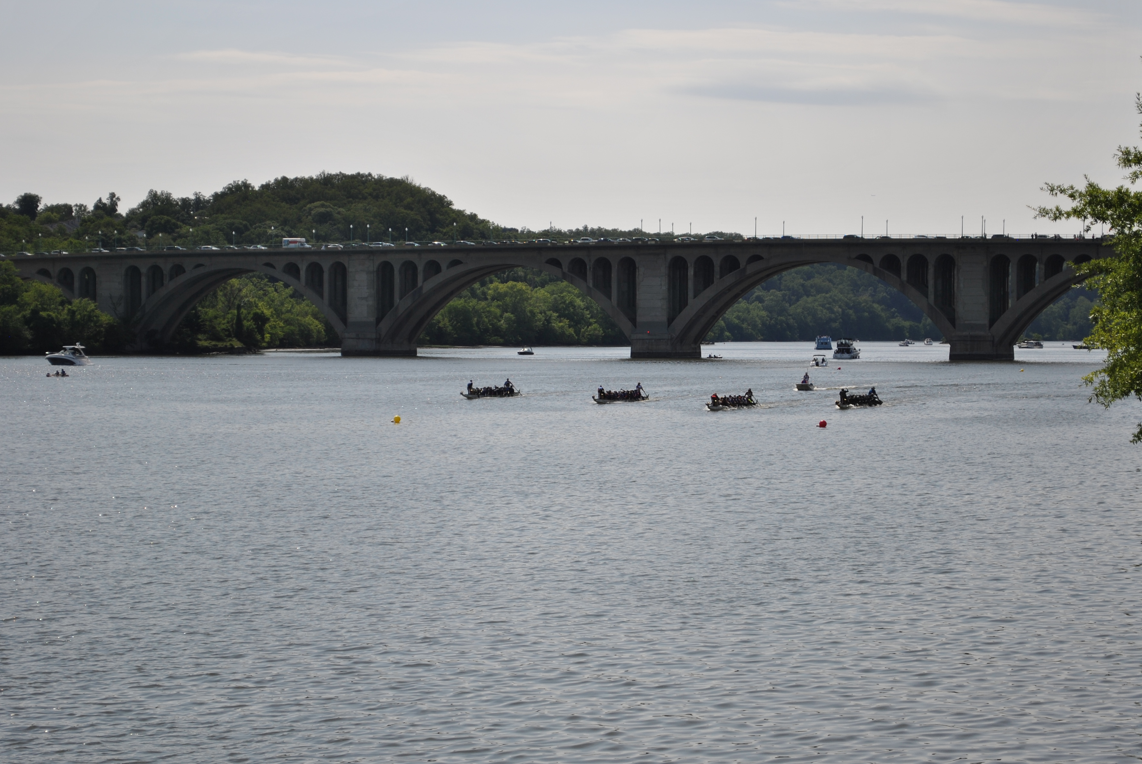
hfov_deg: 22.7
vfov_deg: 15.3
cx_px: 597
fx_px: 2844
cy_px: 400
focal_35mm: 90
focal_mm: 55
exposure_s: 1/800
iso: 100
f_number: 5.6
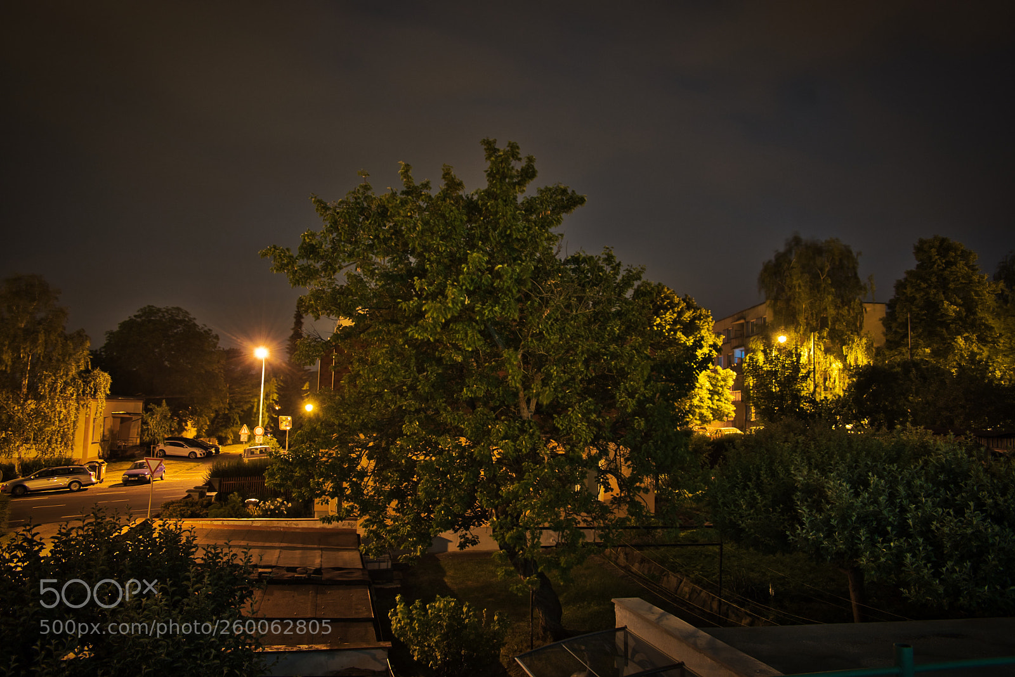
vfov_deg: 48.0
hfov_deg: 67.4
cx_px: 508
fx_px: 761
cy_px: 338
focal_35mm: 27
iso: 100
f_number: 3.5
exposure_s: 20
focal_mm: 18
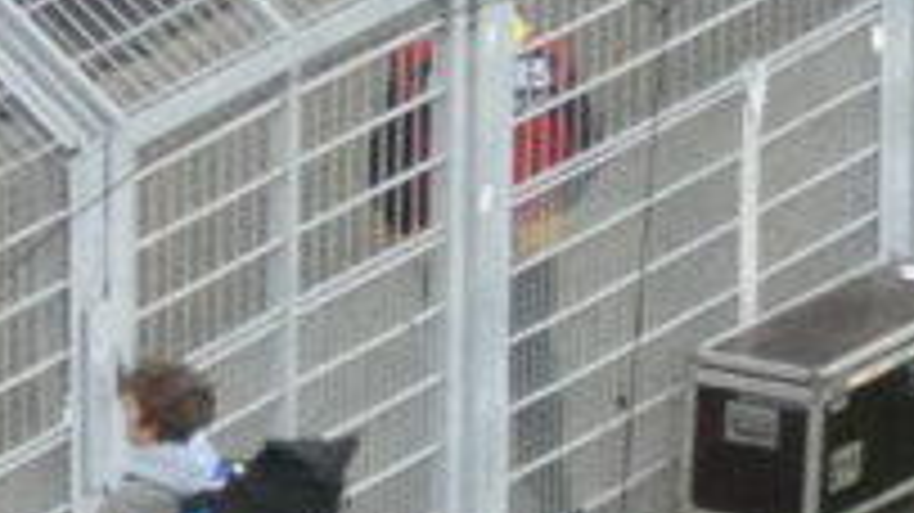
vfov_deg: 1.0
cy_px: -1868
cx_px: 3435
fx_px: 28151
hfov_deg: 1.8
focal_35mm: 1162
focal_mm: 24.2
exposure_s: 1/125
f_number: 5.3
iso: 500
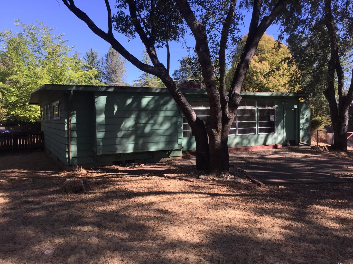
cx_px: 179
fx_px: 306
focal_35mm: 30
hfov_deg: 60.0
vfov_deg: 46.8
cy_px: 131
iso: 32
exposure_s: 1/791
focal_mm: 4.15
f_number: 2.2
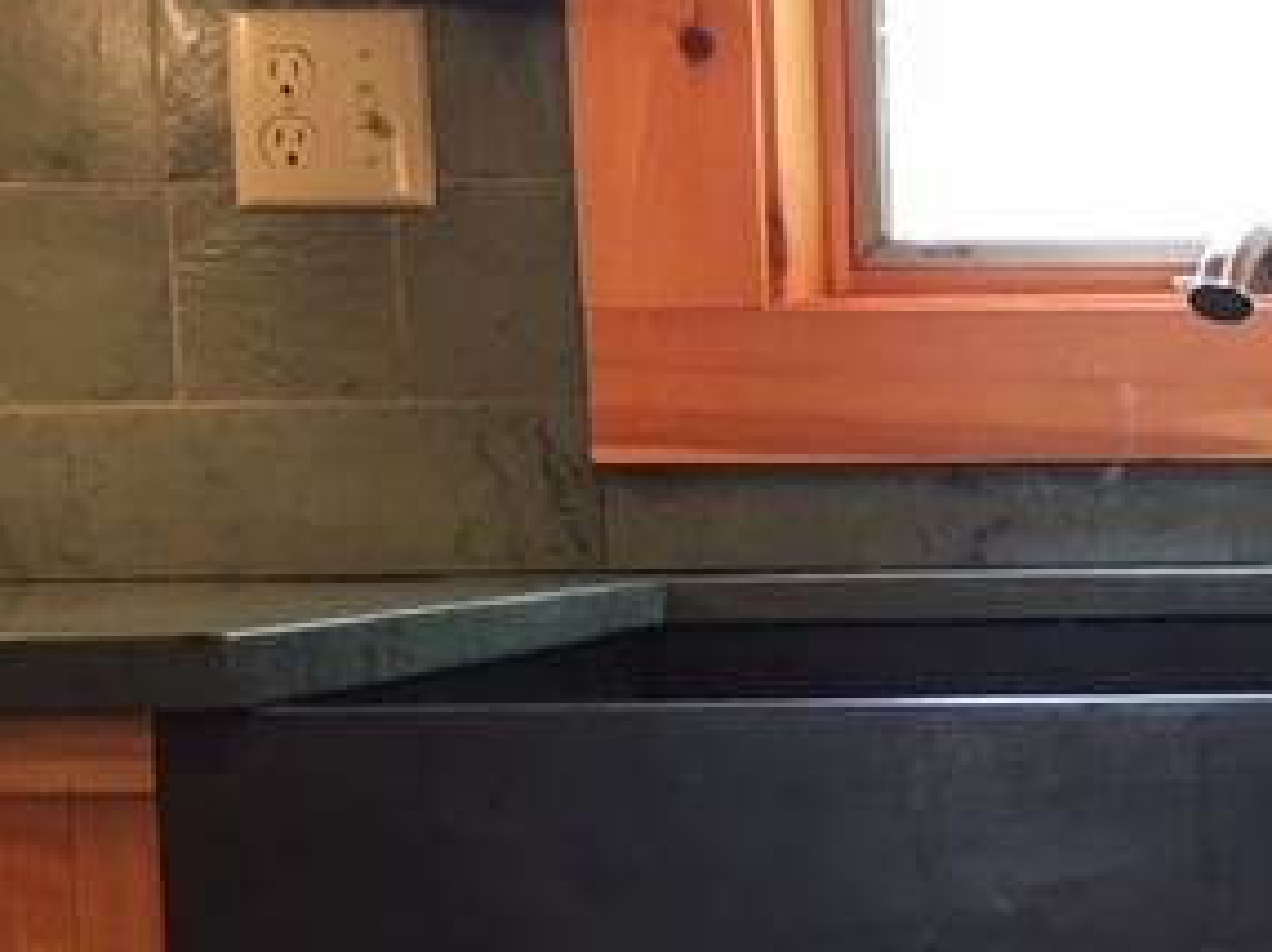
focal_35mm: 65
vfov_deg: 22.3
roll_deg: -0.6
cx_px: 1379
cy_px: 738
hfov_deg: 27.5
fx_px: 2386
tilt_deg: -4.9
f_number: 2.2
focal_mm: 4.15
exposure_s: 1/15
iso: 80
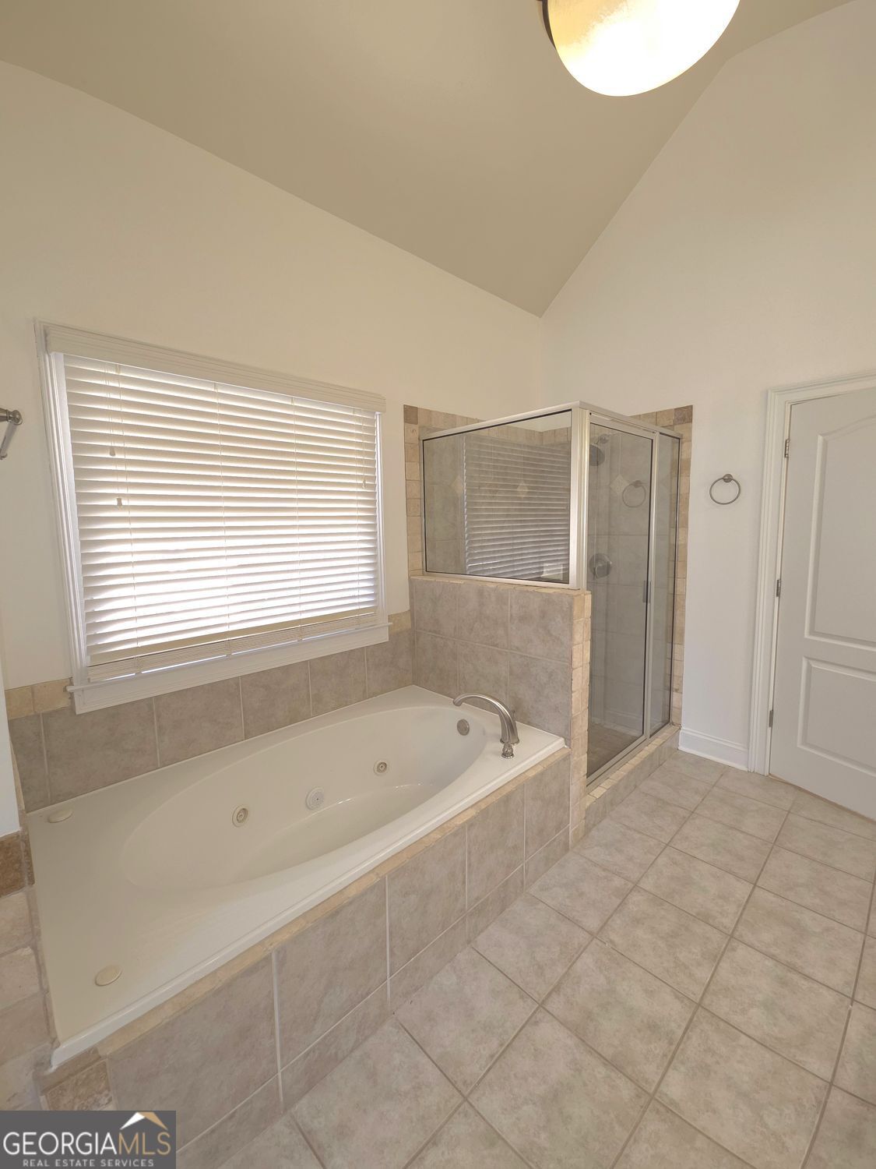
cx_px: 438
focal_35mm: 13
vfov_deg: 106.2
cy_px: 584
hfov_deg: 89.9
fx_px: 439
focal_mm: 2.2
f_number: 2.2
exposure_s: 1/15
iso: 50
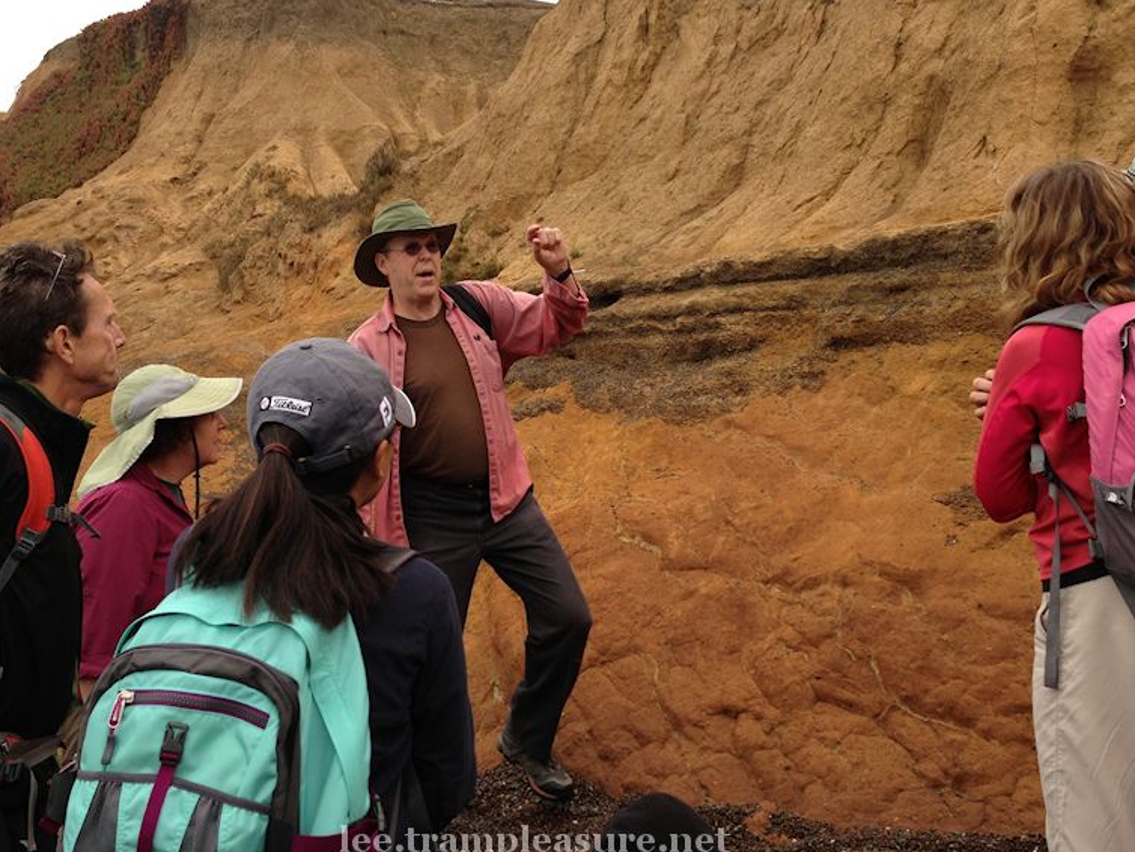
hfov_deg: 52.6
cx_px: 534
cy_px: 426
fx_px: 1148
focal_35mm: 35
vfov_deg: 40.7
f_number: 2.4
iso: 50
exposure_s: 1/371
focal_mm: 4.13
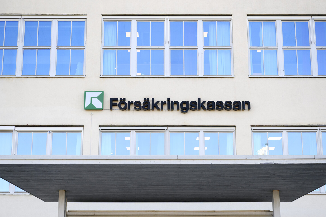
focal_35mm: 77
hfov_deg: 26.3
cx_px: 168
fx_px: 697
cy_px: 114
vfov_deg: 17.7
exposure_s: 1/1250
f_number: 4
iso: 800
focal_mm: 70
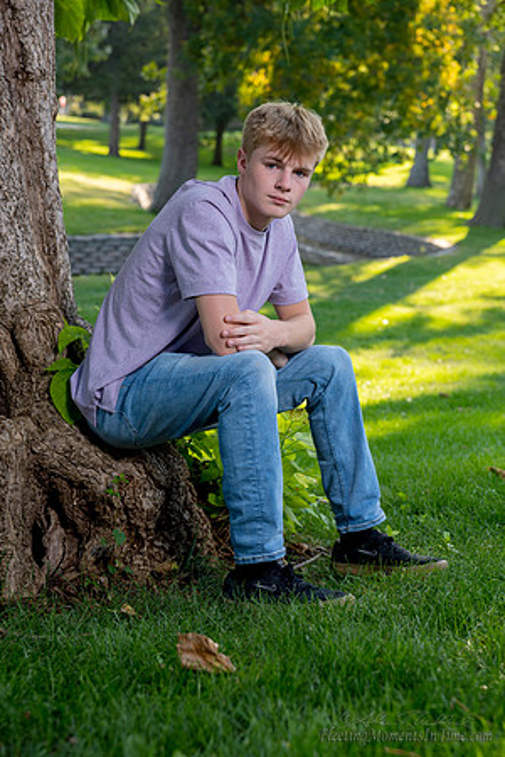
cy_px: 378
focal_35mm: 70
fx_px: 1473
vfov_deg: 28.8
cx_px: 252
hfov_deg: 19.5
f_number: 5
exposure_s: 1/160
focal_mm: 70
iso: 250
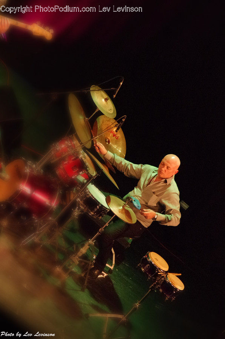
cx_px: 112
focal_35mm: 199
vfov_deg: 10.4
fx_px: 1874
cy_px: 170
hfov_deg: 6.9
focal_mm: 133
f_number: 5.6
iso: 12800
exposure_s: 1/320
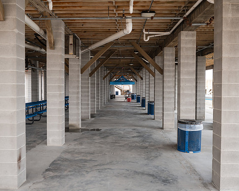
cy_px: 96
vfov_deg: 37.3
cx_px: 119
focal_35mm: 40
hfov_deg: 45.8
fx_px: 283
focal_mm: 35
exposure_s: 1/100
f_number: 5.6
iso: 200
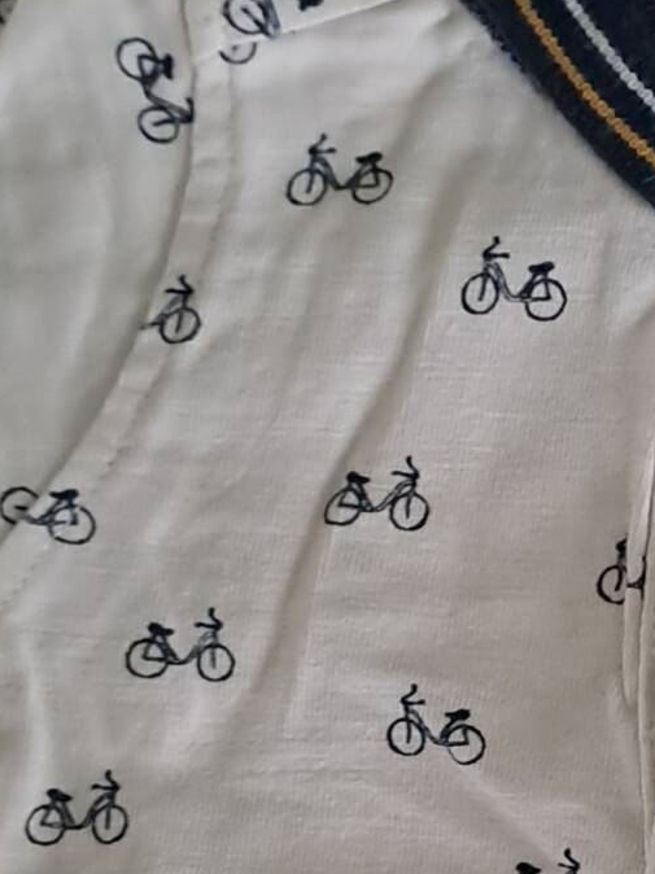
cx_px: 853
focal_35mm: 95
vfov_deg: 20.0
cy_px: 875
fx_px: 2398
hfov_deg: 14.9
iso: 320
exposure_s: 1/50
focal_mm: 4.65
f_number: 1.8
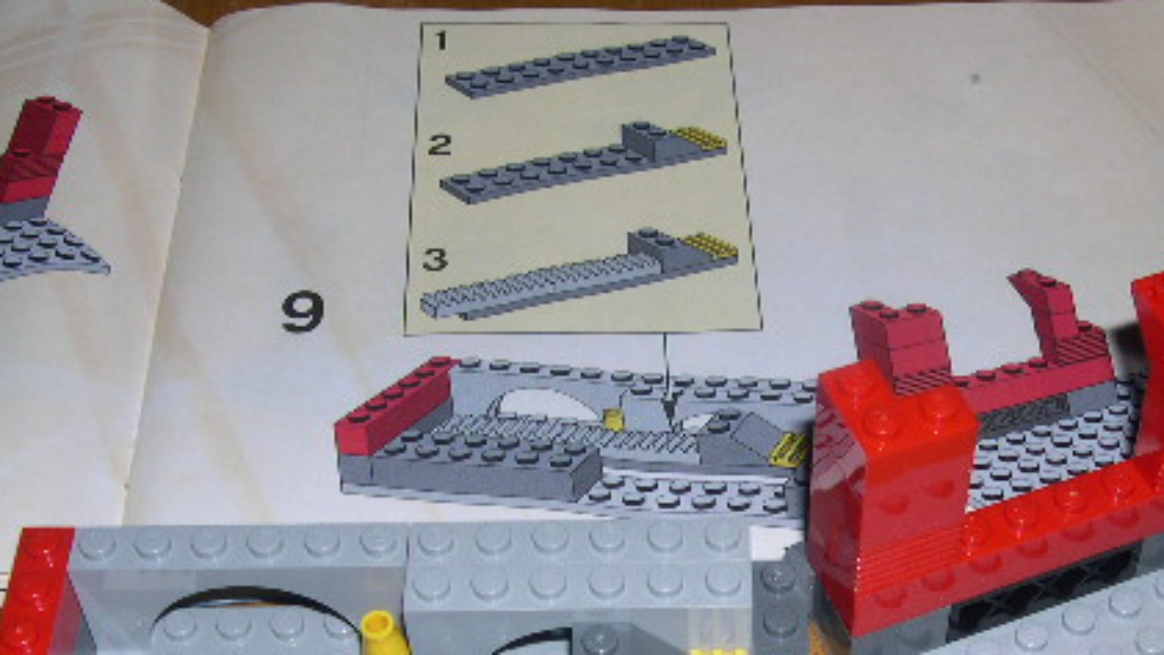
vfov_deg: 18.9
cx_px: 782
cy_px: 544
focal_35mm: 63
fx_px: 1945
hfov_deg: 33.0
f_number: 7.6
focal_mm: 8
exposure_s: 1/60
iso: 100
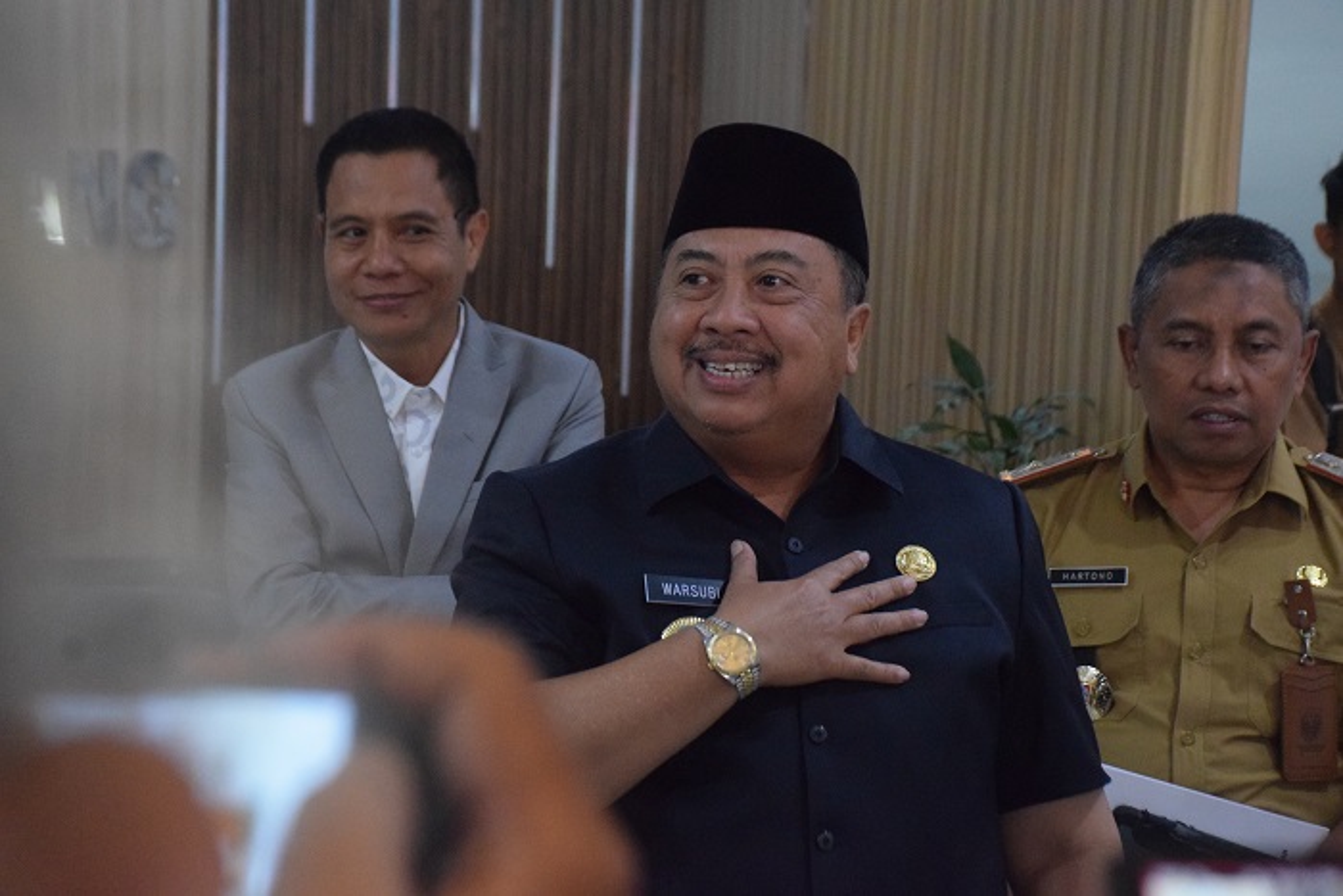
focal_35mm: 93
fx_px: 3470
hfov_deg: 21.9
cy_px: 448
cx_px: 672
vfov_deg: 14.7
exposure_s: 1/60
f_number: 7.1
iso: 6400
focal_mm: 62
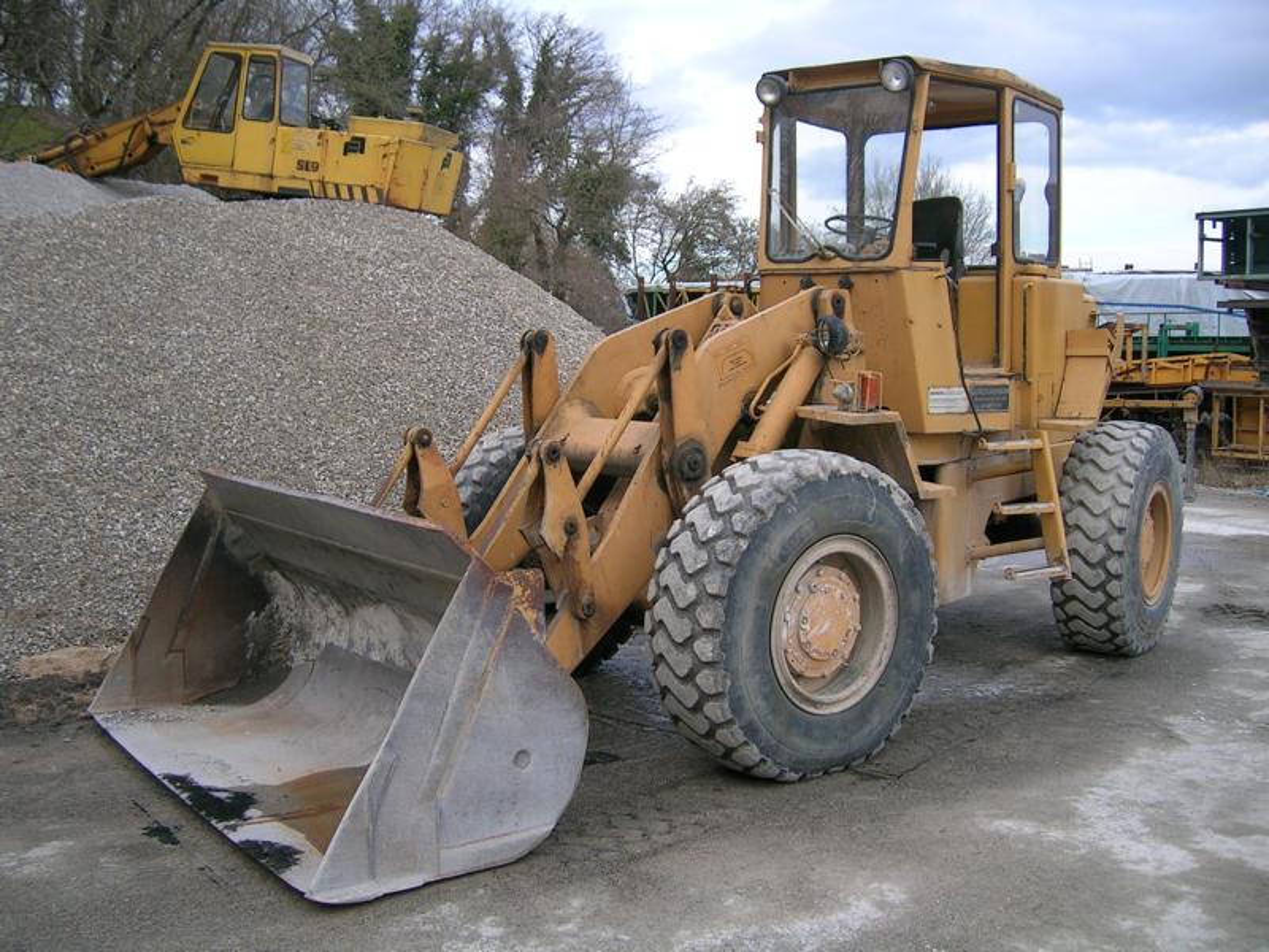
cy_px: 476
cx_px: 634
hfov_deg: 52.6
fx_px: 1283
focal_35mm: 35
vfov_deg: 40.7
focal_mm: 5.4
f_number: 2.8
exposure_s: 1/318
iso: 50
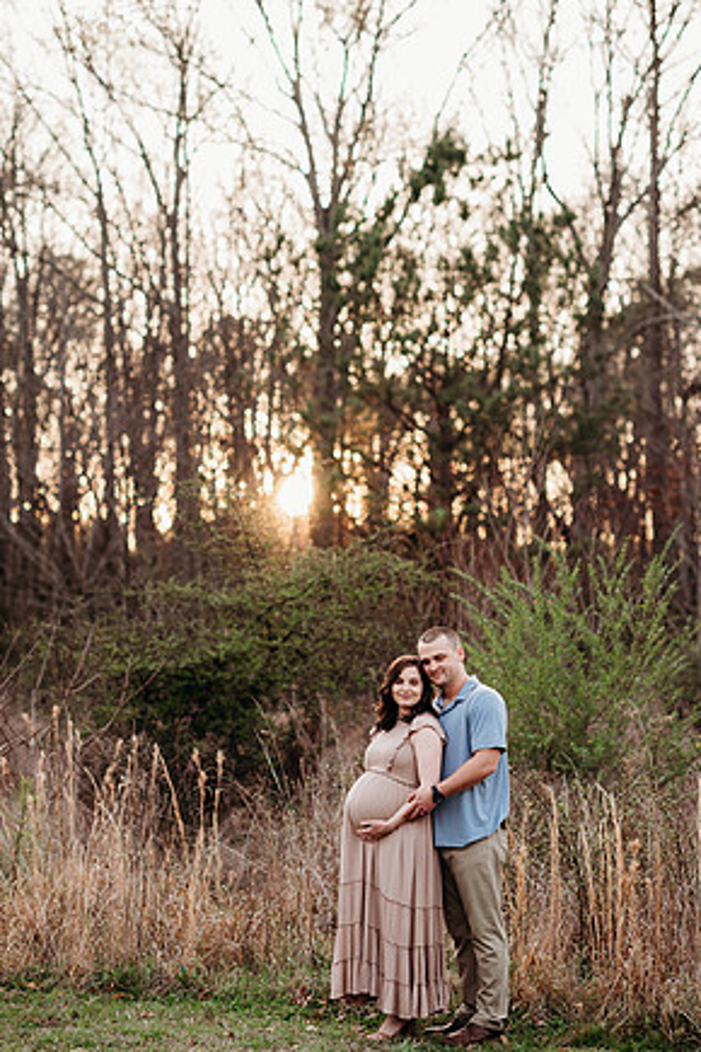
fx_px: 2570
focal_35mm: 88
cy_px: 518
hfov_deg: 15.5
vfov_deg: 23.1
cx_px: 355
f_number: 2.5
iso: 320
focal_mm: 85
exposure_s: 1/400
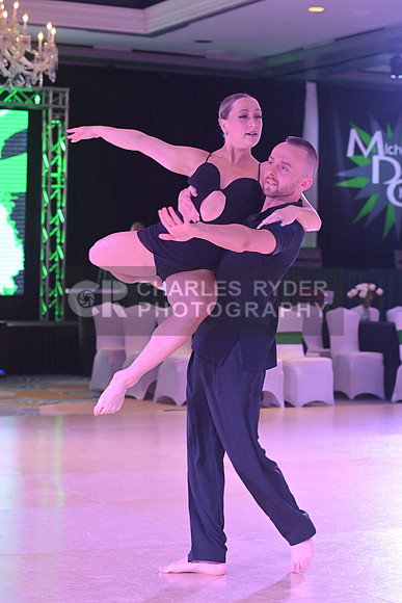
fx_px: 1506
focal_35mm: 90
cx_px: 201
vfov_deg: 22.6
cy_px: 302
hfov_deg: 15.2
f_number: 6.3
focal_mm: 90
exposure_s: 1/400
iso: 5000
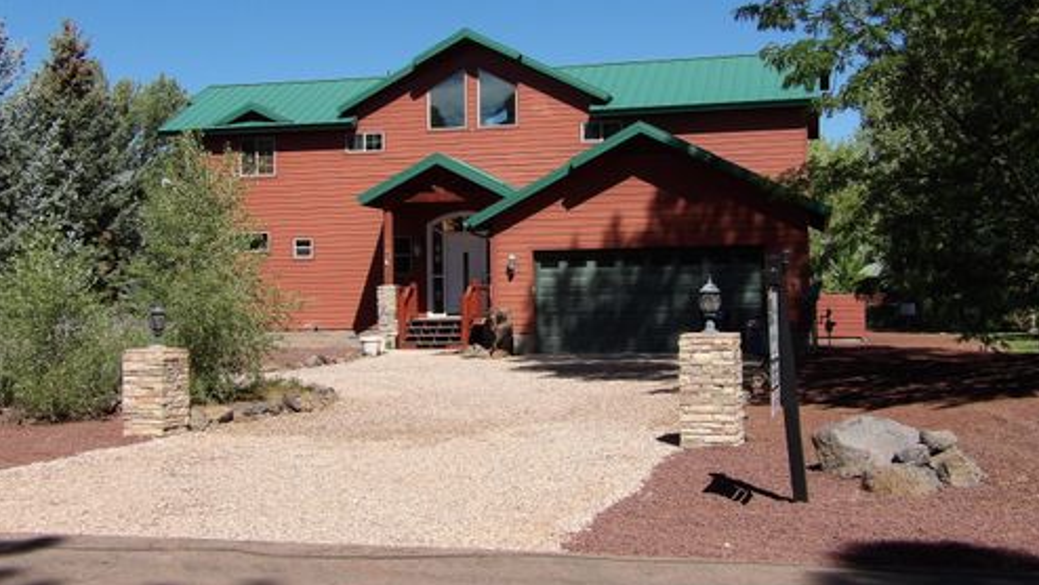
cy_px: 243
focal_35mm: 43
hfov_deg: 47.4
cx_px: 524
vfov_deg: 27.7
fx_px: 1185
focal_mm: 7
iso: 100
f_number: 3.7
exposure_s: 1/693
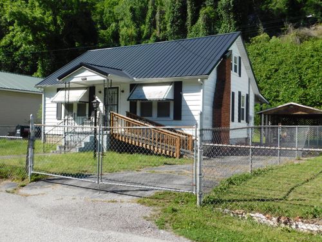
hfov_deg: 51.4
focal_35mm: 36
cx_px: 161
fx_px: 335
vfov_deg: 39.7
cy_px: 121
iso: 125
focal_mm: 6.3
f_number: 3.5
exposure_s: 1/800
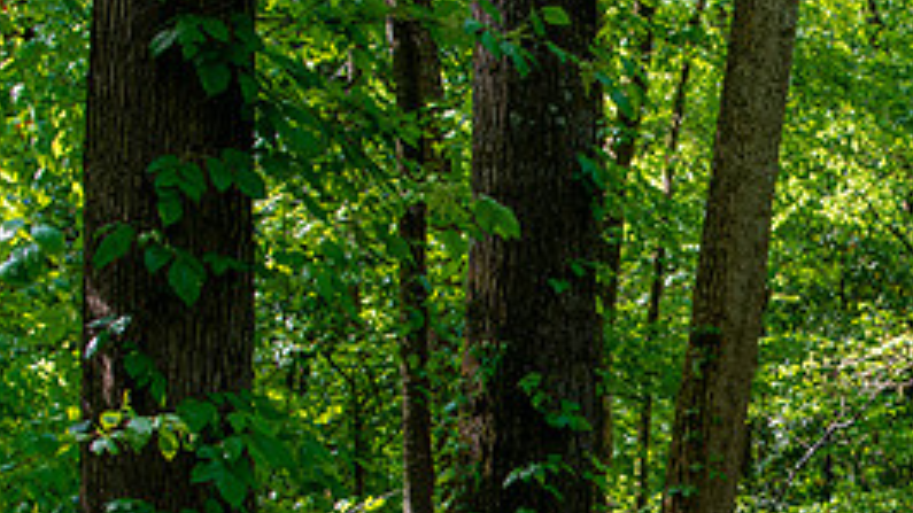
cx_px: 954
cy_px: 522
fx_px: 4333
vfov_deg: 6.8
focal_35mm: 179
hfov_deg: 11.9
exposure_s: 1/30
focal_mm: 78
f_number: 11
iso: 400
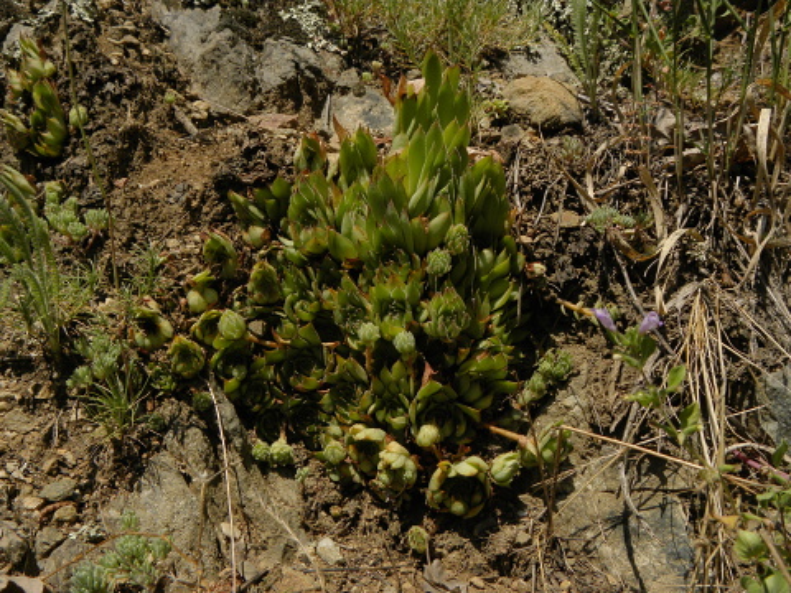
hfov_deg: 55.4
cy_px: 296
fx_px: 754
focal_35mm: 33
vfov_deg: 42.9
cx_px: 396
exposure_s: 1/640
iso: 64
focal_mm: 5.9
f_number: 5.6
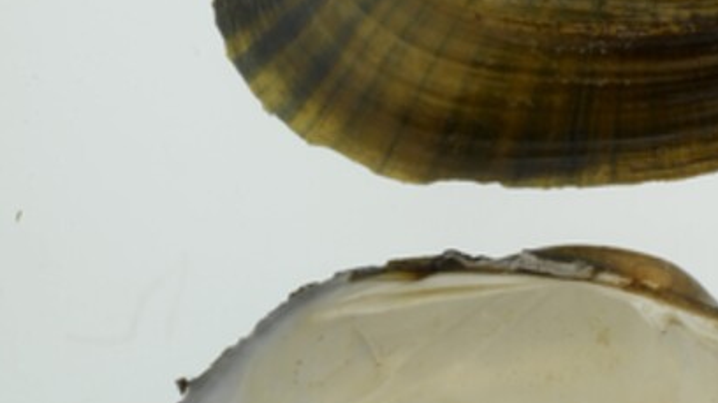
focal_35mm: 185
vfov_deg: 6.6
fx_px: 3520
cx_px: 996
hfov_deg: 11.3
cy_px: 205
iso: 100
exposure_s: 1/10
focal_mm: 60
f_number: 32
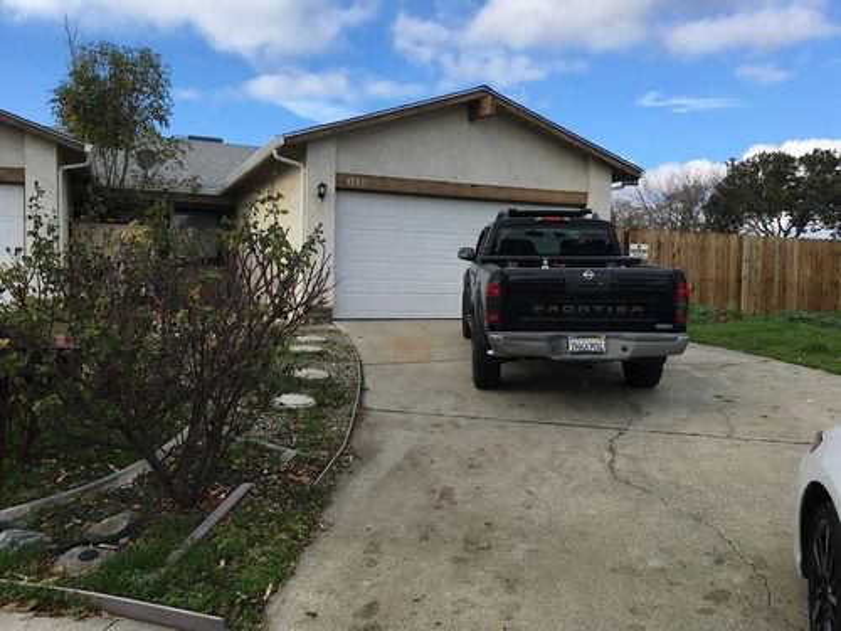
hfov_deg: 61.7
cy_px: 316
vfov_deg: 48.2
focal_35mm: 29
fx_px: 705
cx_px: 420
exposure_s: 1/1026
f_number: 2.2
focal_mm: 4.15
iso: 25
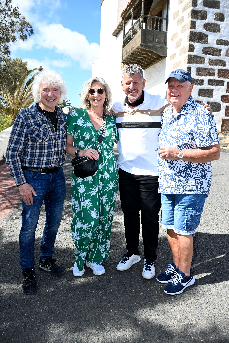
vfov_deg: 61.1
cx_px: 114
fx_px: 291
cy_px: 172
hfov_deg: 43.0
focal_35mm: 30
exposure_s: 1/500
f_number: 6.3
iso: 320
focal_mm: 30.5
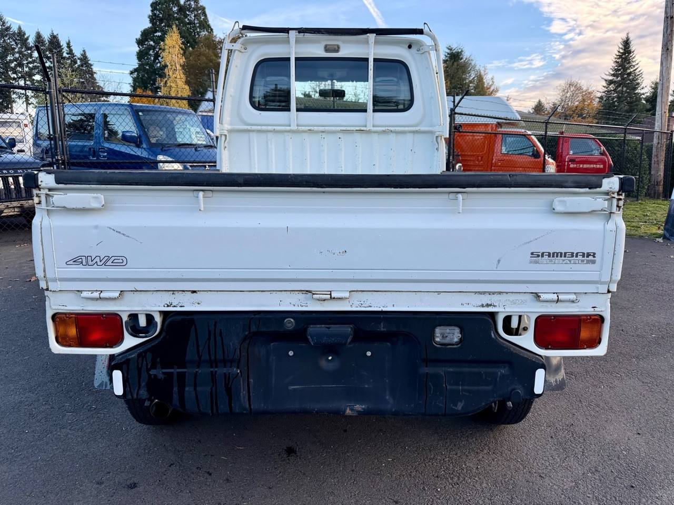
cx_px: 337
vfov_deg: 56.8
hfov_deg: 71.6
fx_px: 467
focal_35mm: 24
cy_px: 252
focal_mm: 6.76
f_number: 1.78
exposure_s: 1/689
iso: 100
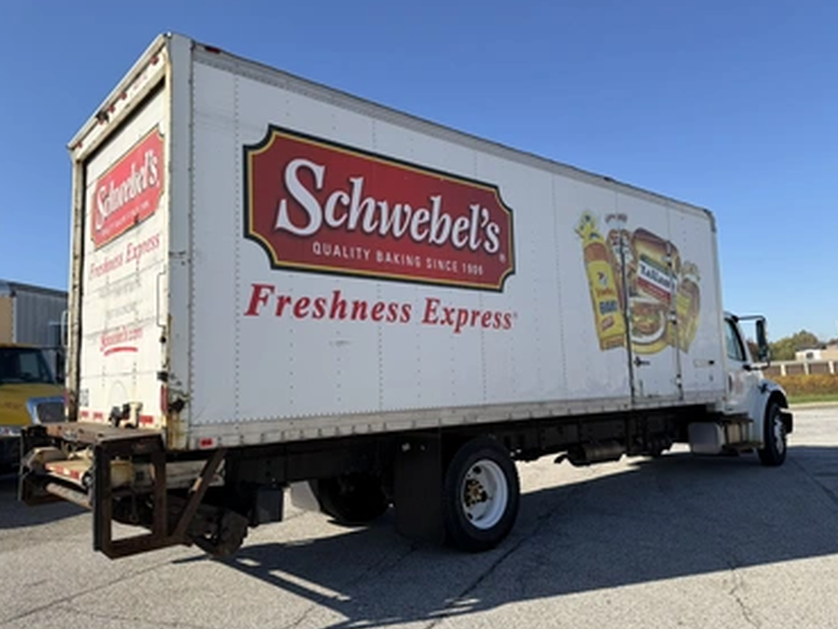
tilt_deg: +8.4
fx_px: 630
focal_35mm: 26
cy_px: 311
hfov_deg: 67.3
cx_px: 404
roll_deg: +1.8
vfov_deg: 53.1
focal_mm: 6.76
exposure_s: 1/4167
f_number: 1.78
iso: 80
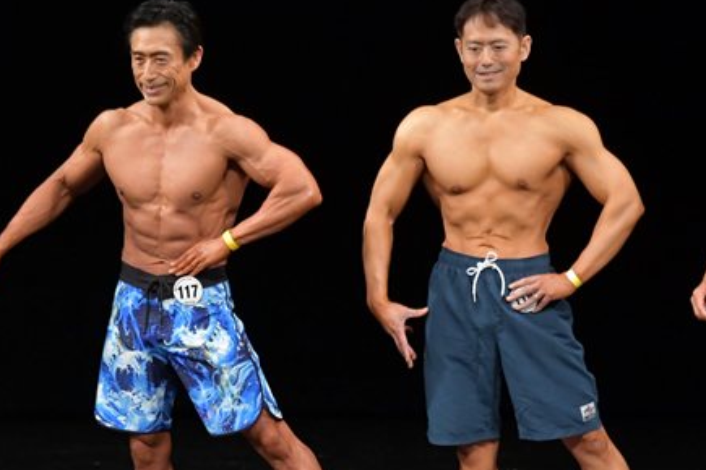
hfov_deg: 4.5
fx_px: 8903
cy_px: 329
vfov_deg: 3.0
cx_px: 303
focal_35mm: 454
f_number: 5.6
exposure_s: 1/400
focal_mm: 170
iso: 3200
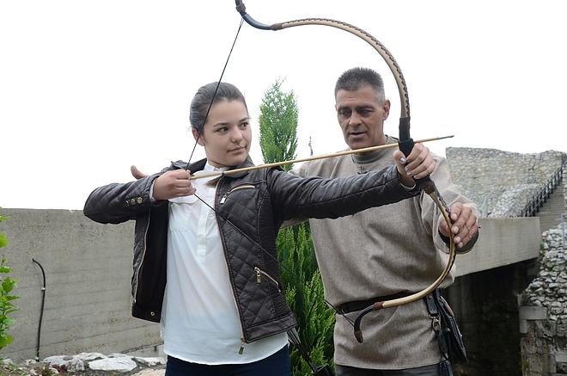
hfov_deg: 35.1
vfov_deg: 23.7
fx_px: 896
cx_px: 284
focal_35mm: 57
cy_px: 188
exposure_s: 1/125
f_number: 6.7
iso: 200
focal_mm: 38
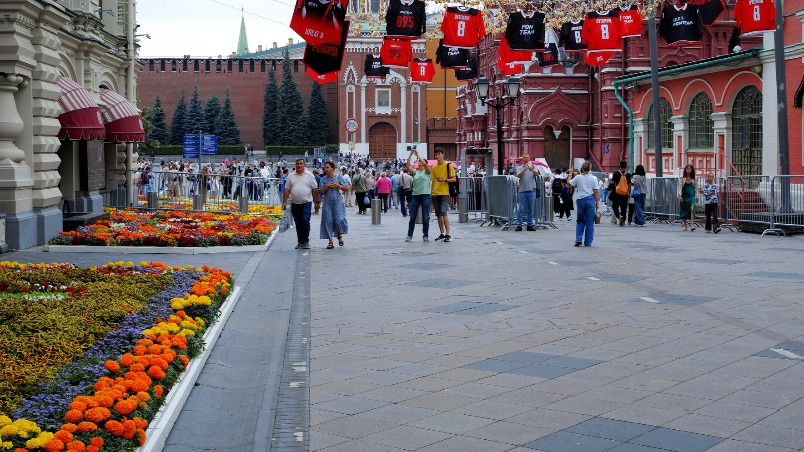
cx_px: 407
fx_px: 1023
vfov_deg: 24.9
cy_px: 197
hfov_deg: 42.9
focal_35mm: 48
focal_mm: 30
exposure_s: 1/60
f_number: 8
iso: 100
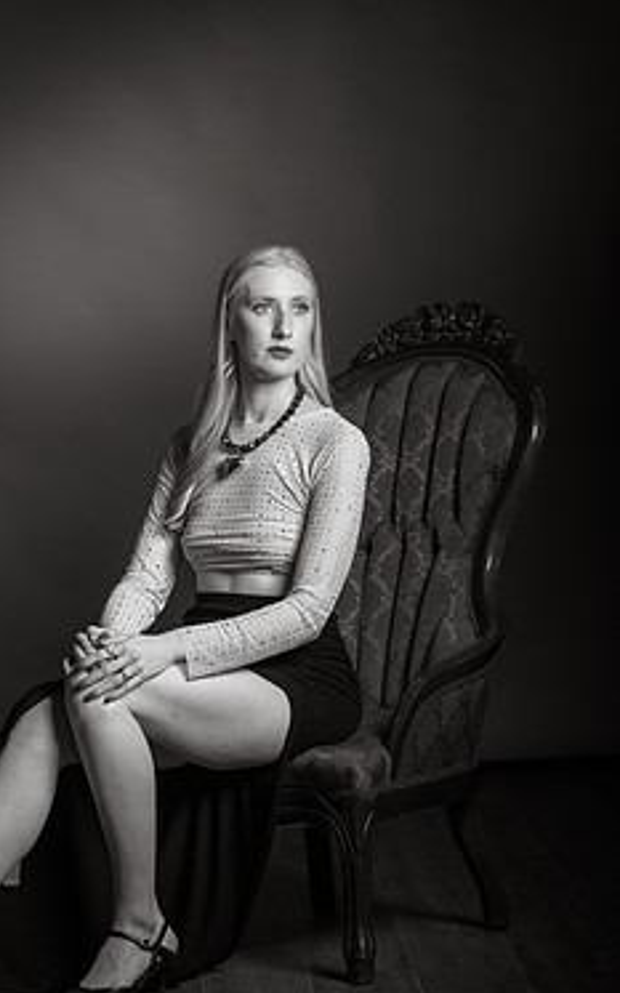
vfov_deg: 16.2
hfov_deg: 10.1
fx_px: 3489
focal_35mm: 129
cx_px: 224
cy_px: 535
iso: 100
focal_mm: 105
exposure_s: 1/250
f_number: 9
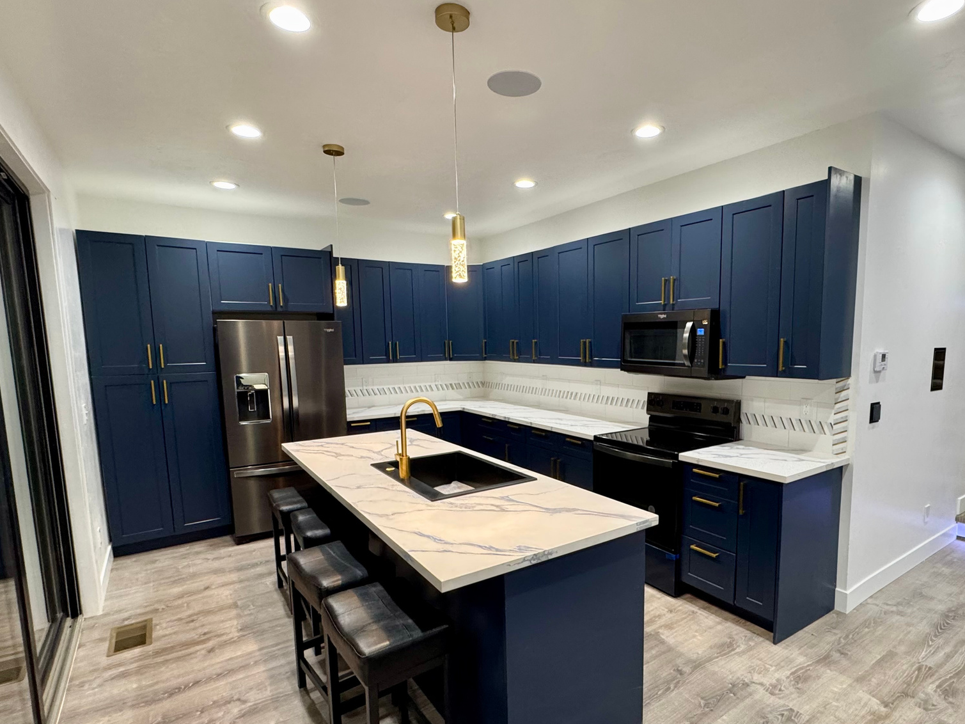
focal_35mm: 19
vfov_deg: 68.5
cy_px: 402
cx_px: 540
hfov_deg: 84.3
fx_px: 530
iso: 200
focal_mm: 2.22
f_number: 2.2
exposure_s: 1/60
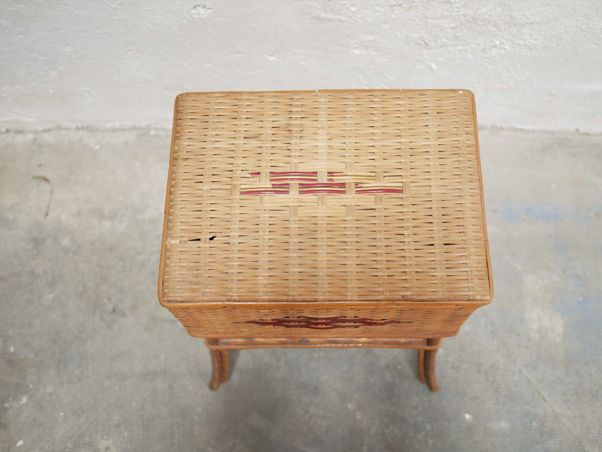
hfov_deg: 46.8
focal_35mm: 40
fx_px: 696
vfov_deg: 36.0
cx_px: 301
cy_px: 226
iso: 1000
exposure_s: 1/60
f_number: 1.7
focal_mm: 20
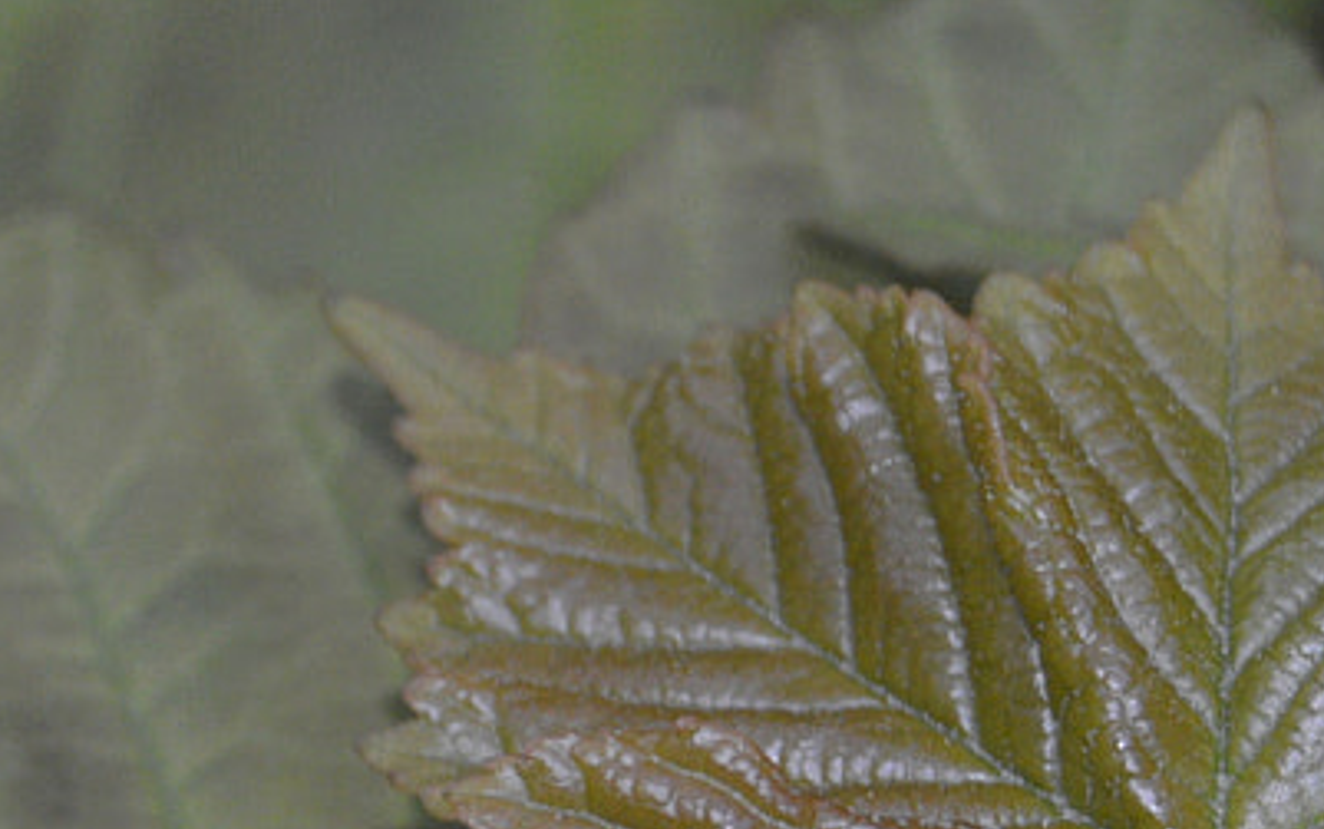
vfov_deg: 3.9
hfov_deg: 6.2
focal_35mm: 335
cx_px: 1367
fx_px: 12094
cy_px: 1163
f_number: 5.6
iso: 720
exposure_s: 1/60
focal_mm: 55
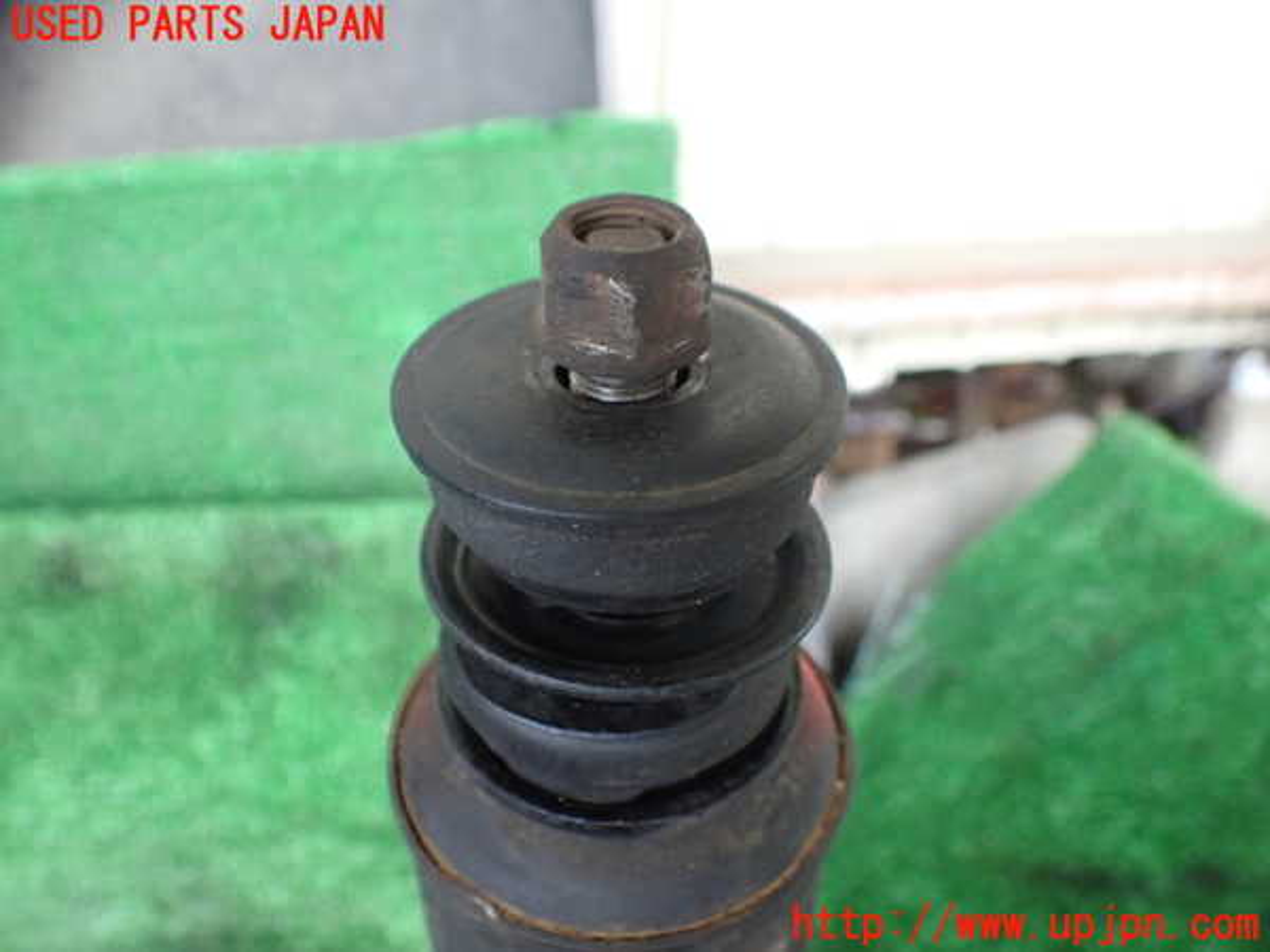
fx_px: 1101
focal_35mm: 30
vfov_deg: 46.8
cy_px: 476
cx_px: 635
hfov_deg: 60.0
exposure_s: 1/60
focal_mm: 5.4
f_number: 2.3
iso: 800
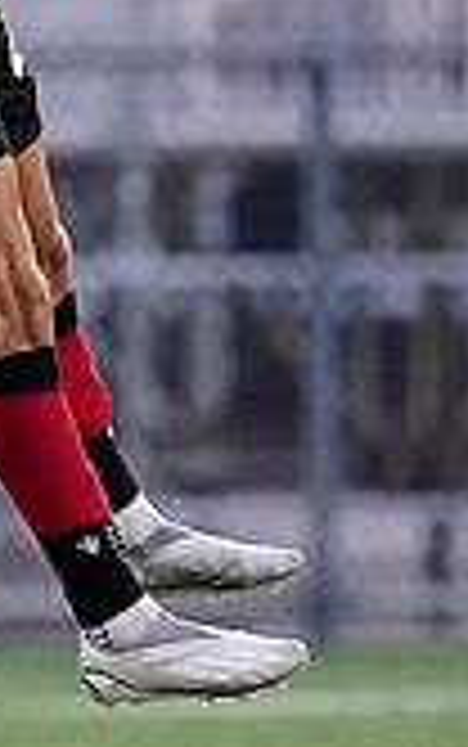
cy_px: -117
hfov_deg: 1.2
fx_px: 22511
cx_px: -151
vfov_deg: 1.9
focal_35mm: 1105
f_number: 2.8
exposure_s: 1/1250
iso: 4000
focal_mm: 400
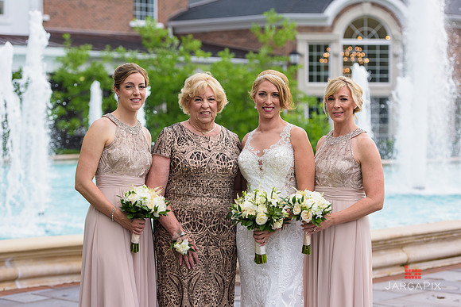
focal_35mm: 95
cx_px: 230
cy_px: 154
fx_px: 1217
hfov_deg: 21.5
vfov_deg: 14.4
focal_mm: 95
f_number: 4
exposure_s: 1/800
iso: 400
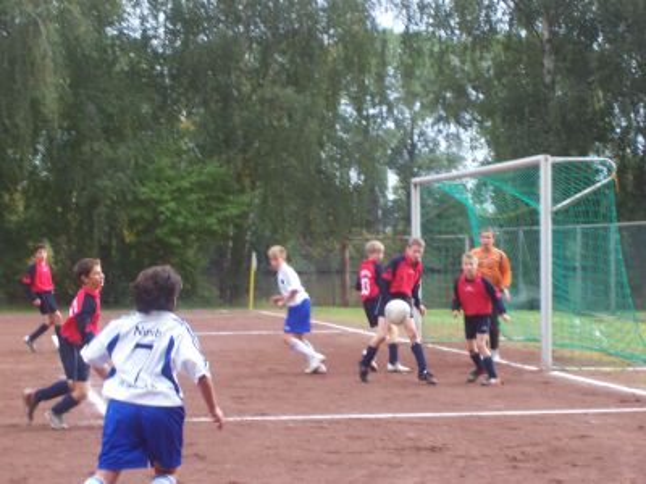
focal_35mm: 111
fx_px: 2071
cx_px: 323
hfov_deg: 17.7
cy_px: 242
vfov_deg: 13.3
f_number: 4.8
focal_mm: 16.8
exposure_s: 1/90
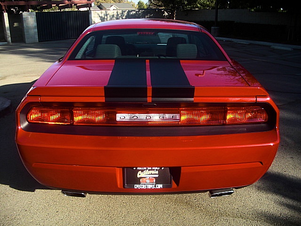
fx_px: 313
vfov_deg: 39.7
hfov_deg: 51.4
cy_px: 113
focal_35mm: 36
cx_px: 150
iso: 50
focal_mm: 6.3
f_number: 2.8
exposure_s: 1/400
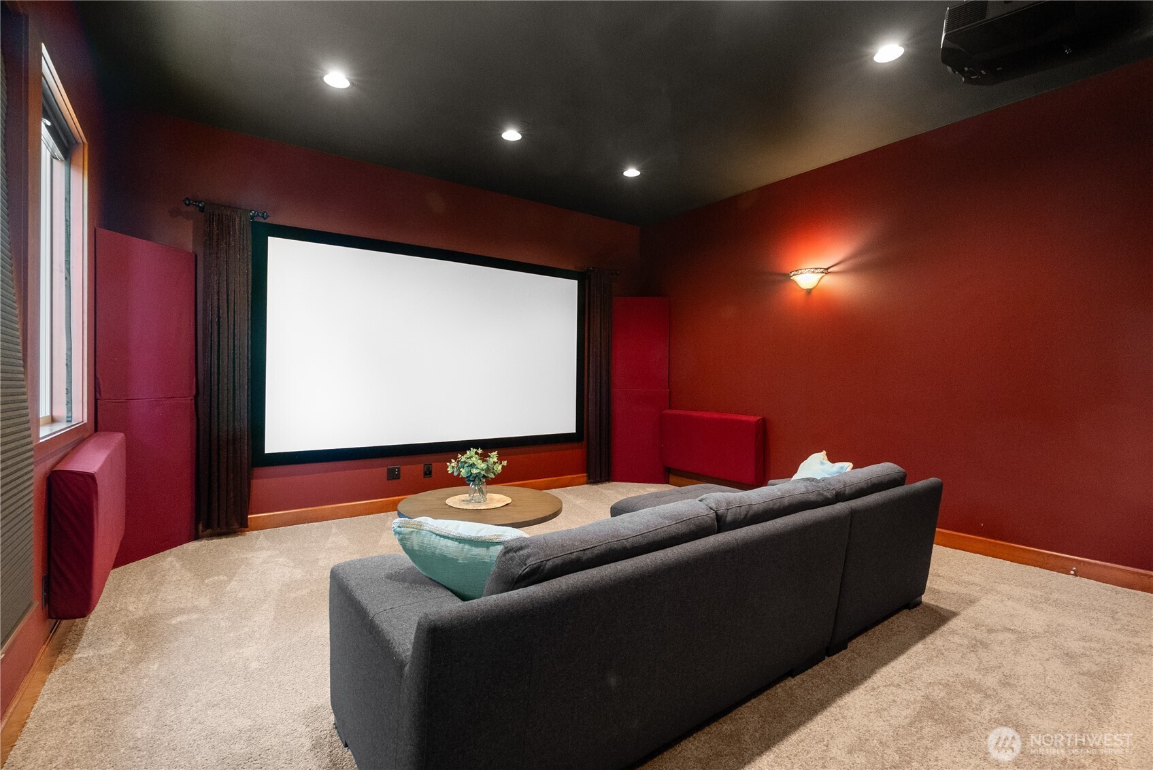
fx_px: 513
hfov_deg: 96.7
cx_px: 576
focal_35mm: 16
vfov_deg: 73.8
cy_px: 385
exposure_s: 1/3
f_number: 7.1
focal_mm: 16
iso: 3200
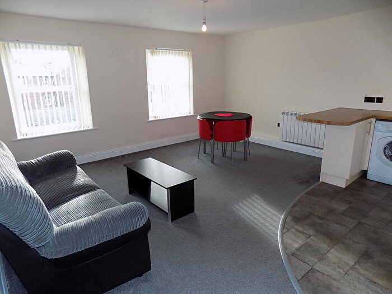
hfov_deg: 73.9
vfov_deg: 58.9
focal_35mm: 23
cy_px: 147
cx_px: 196
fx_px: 260
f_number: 3.1
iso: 125
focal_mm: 4
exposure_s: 1/30
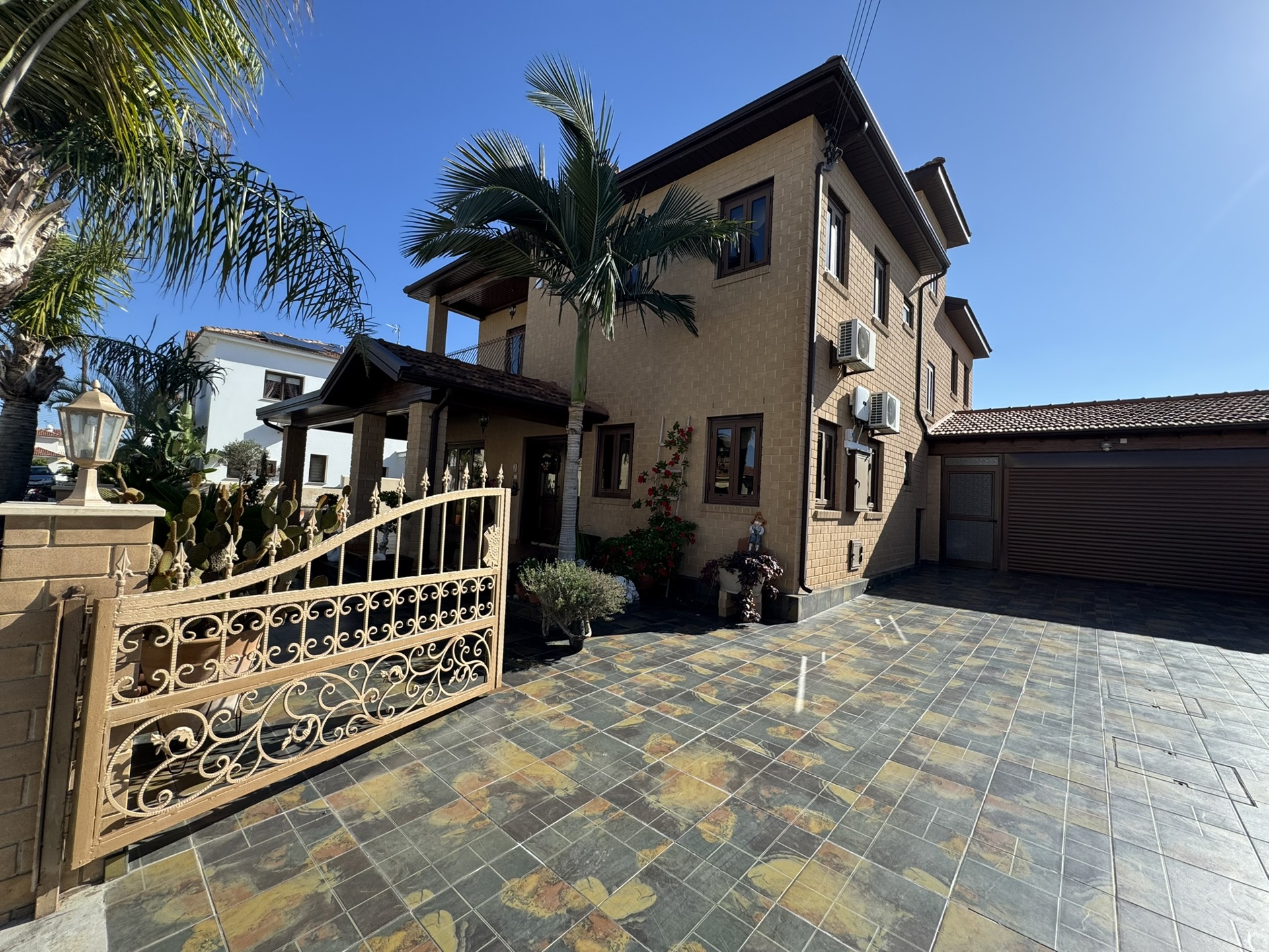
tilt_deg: +2.7
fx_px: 513
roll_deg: -2.8
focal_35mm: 14
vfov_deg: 85.7
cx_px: 634
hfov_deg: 102.1
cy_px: 476
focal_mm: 2.22
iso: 50
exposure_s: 1/956
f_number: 2.2
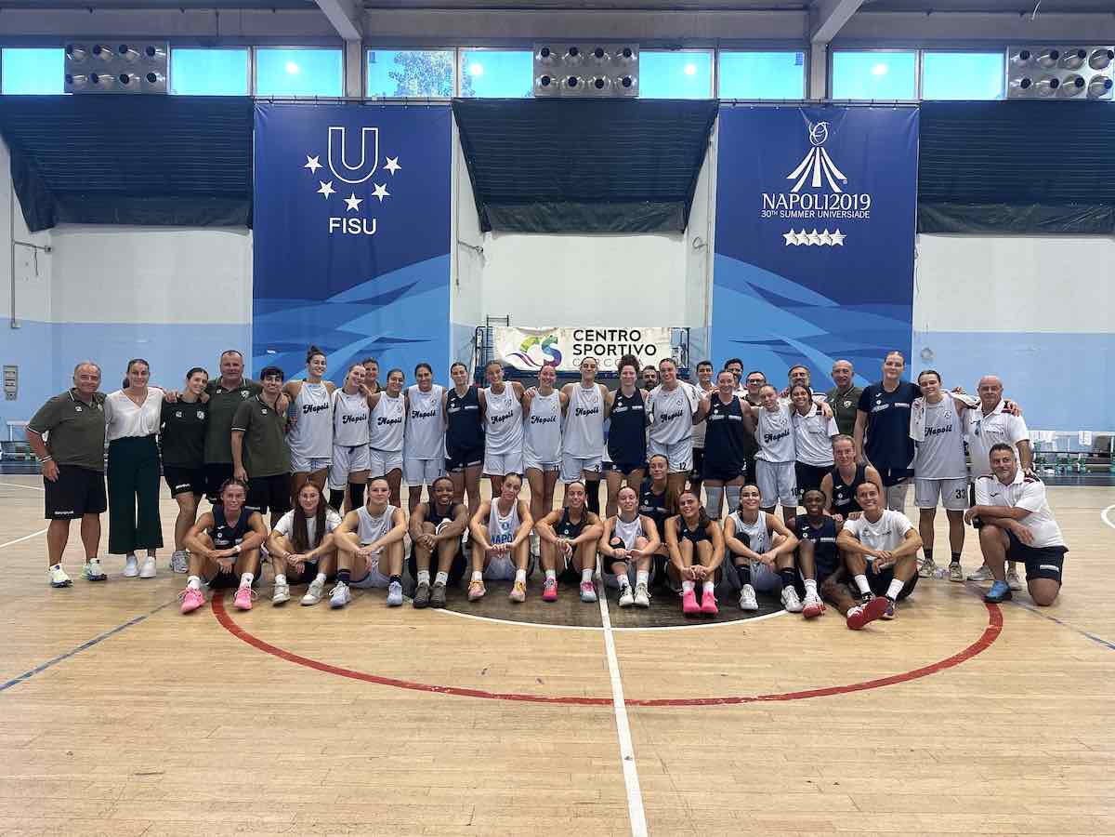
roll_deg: -0.2
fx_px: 773
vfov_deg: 56.8
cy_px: 418
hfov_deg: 71.6
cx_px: 558
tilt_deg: -1.6
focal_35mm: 24
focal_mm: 6.86
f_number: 1.78
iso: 160
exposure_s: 1/100
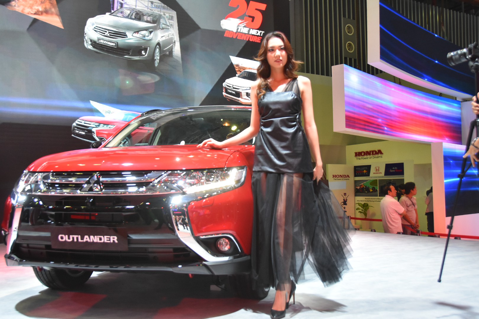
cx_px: 240
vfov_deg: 36.9
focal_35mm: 36
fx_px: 479
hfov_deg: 53.1
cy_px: 160
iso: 1400
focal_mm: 24
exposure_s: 1/125
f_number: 3.8
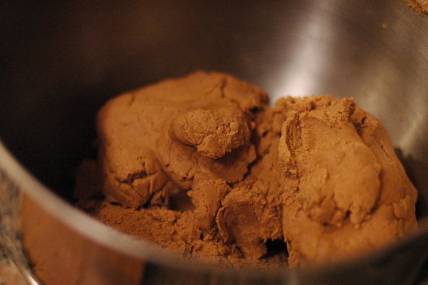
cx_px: 214
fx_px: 891
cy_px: 142
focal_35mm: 75
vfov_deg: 18.2
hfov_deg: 27.0
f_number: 1.4
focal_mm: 50
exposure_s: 1/200
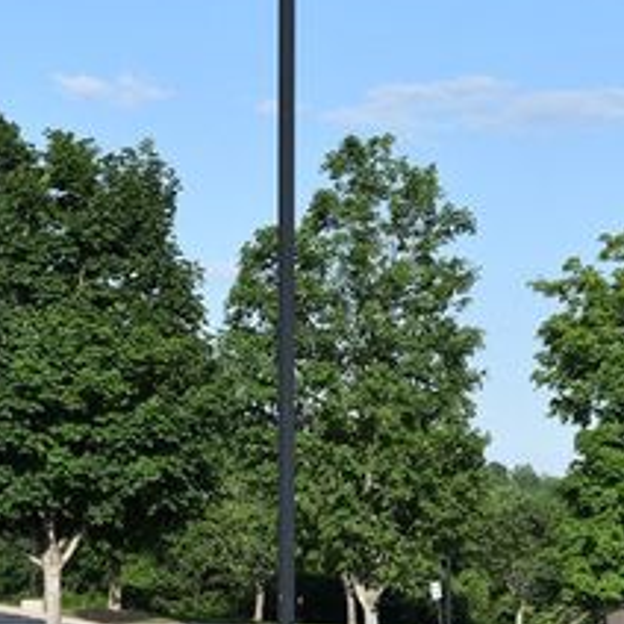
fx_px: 3141
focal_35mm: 154
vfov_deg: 11.3
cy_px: 587
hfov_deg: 11.3
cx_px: 391
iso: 125
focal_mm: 40
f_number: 8
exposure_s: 1/250
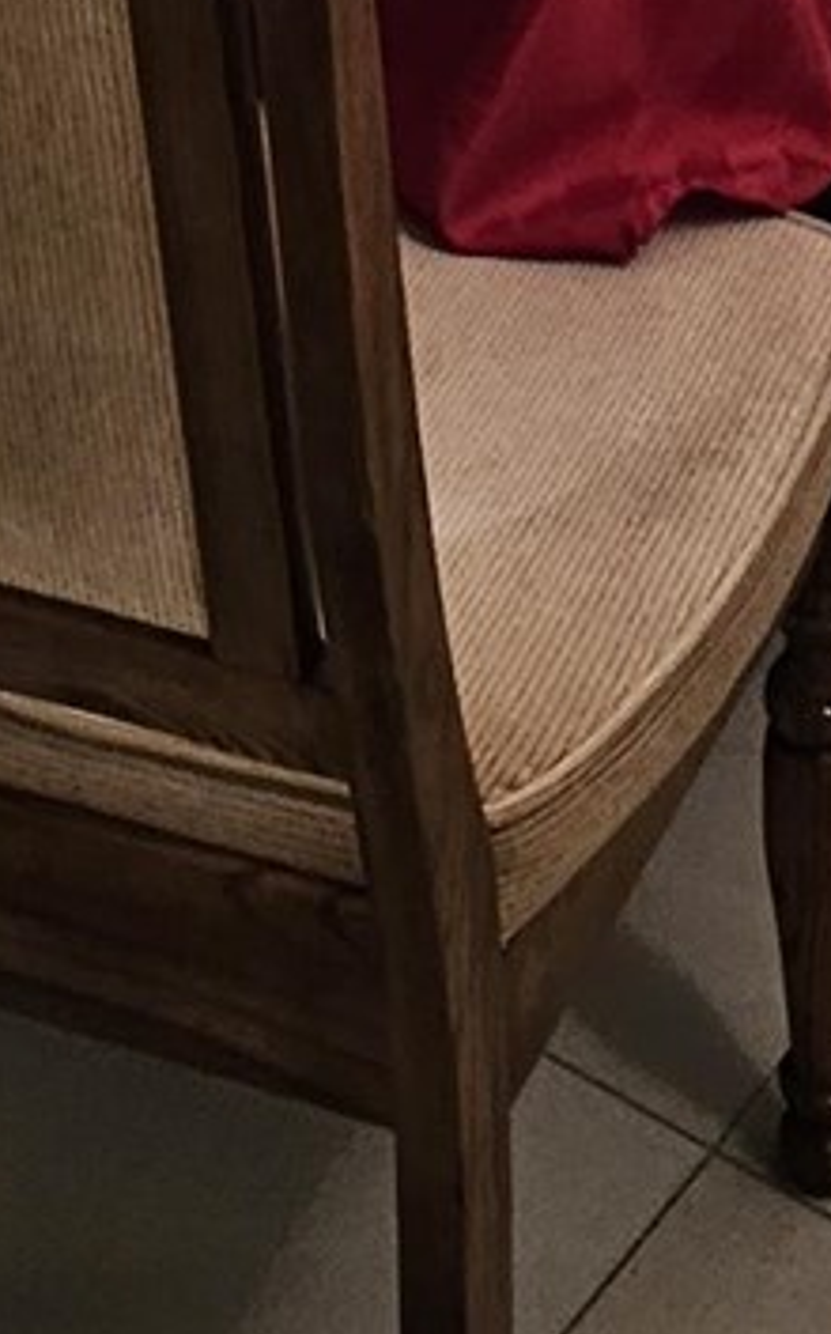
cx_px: 374
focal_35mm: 90
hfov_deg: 14.5
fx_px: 3268
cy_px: -1236
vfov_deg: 17.5
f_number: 2.2
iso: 80
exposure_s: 1/60
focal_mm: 2.2
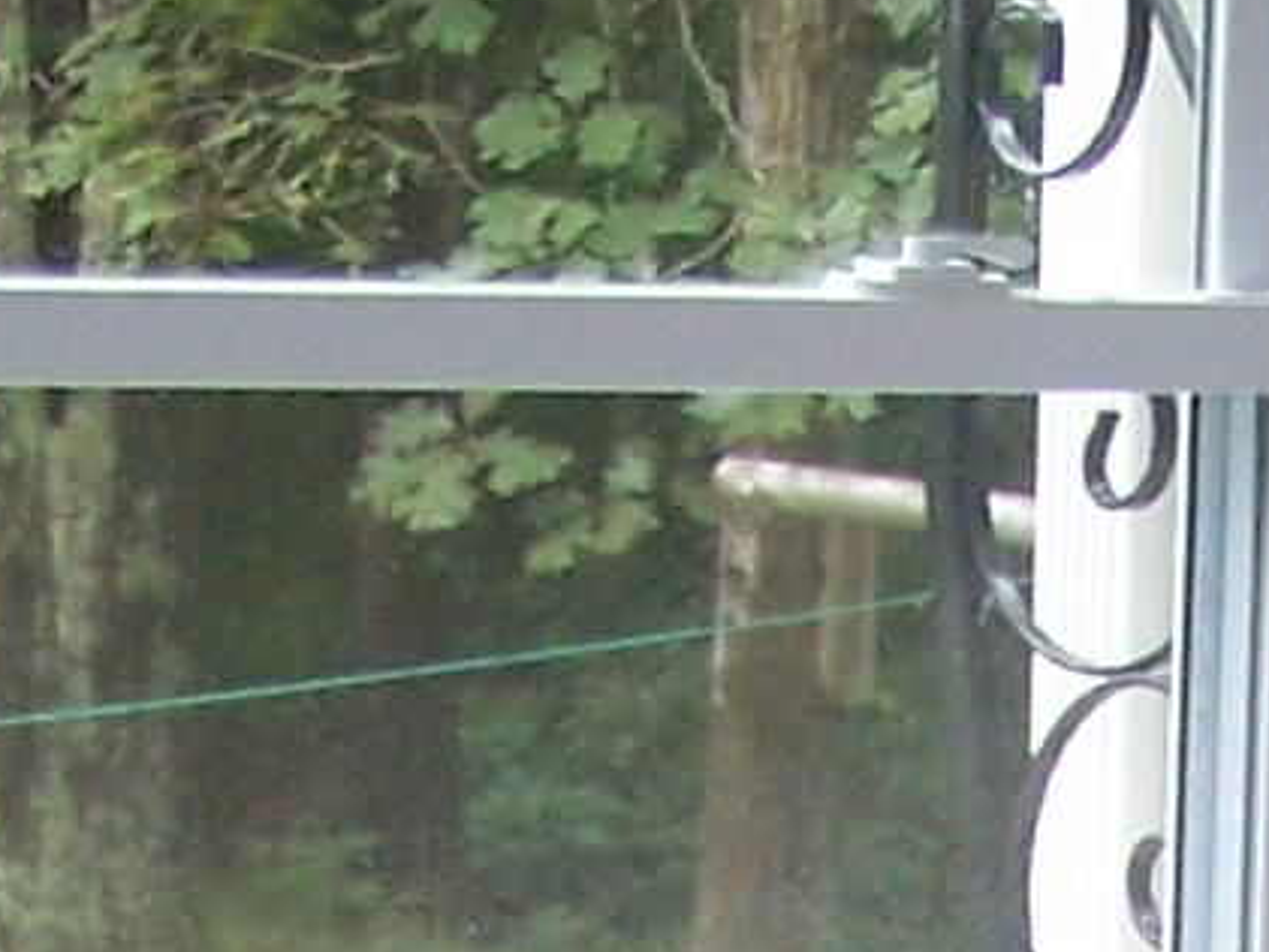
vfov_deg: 5.3
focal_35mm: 263
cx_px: 1959
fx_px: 9644
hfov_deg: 7.4
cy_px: 2838
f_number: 2.9
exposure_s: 1/80
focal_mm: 7.1
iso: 140
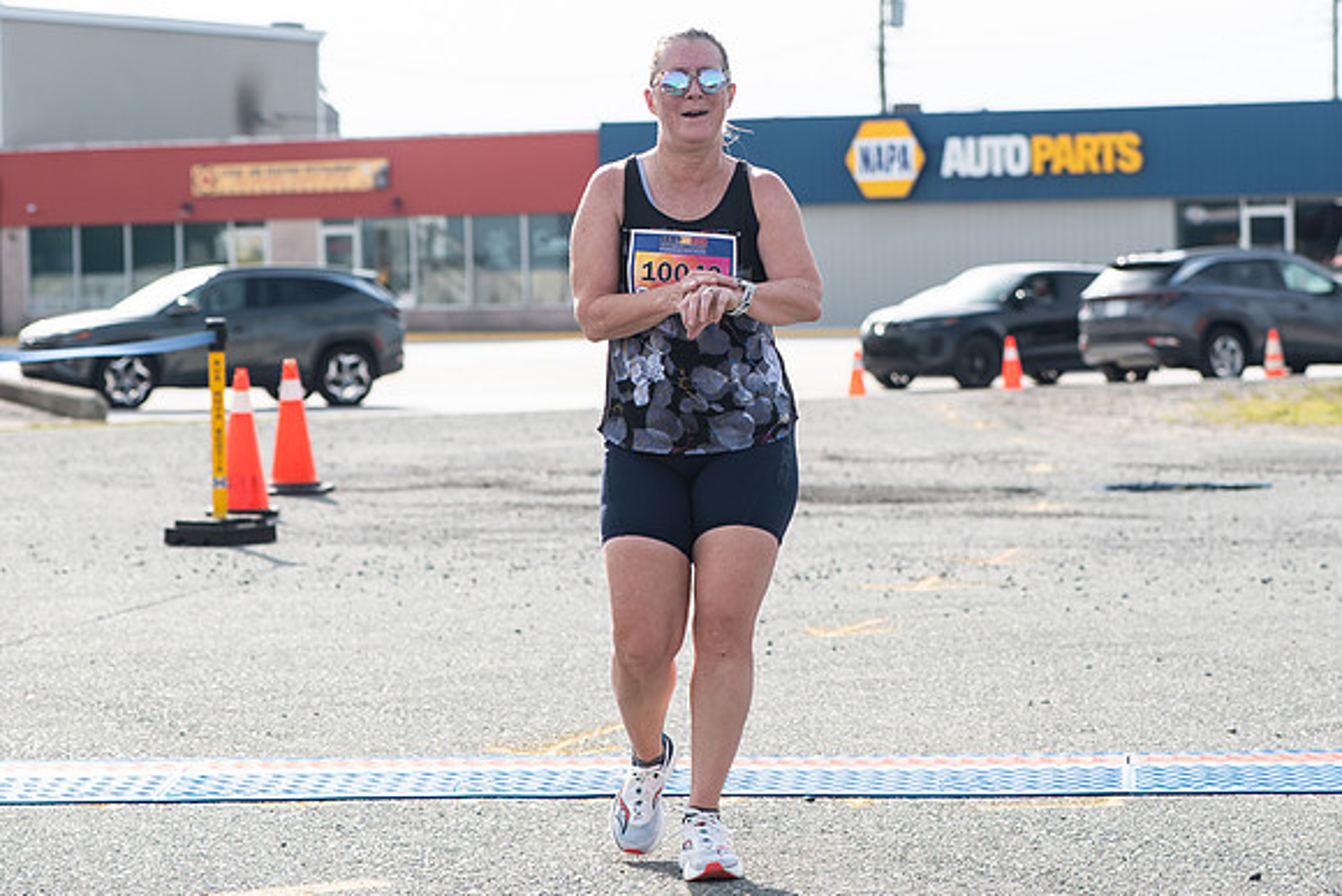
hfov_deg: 17.3
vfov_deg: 11.6
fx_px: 4419
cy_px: 295
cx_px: 671
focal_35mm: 119
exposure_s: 1/1600
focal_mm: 70
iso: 250
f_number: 4.5
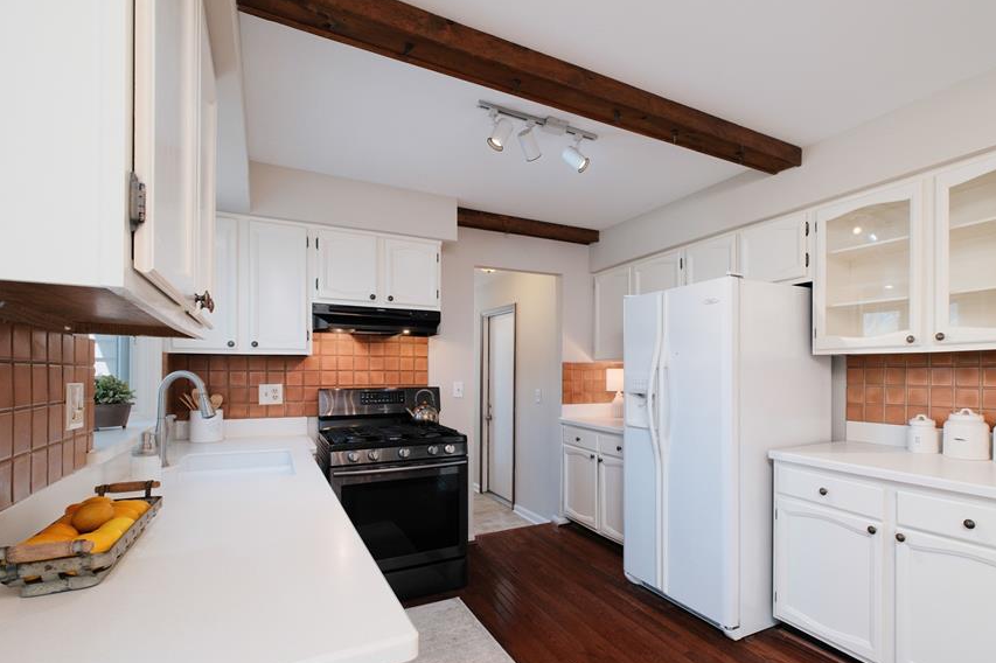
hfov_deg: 89.6
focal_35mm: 18
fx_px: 498
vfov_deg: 67.1
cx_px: 558
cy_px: 376
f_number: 6.4
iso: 800
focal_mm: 10
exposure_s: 1/125
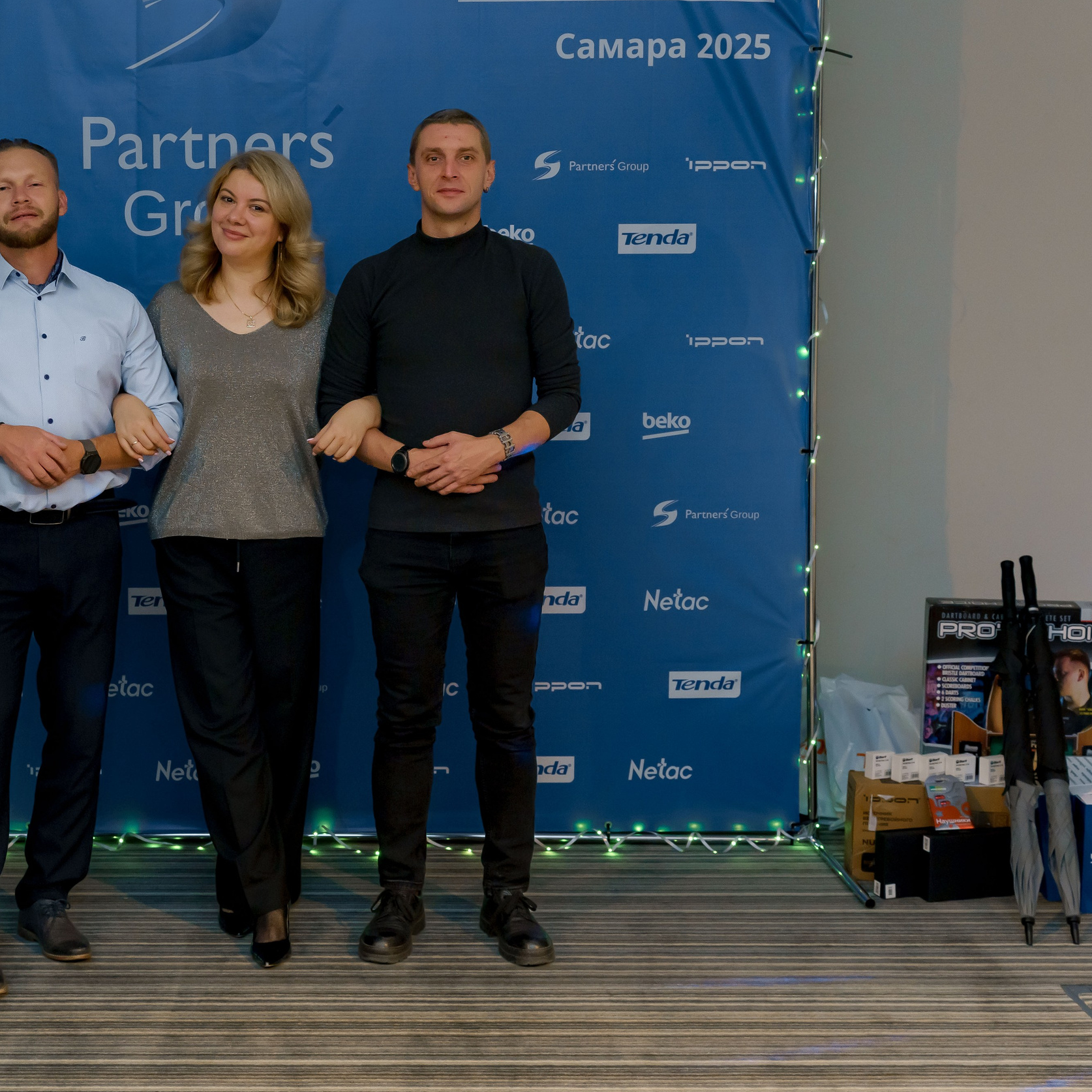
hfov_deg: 32.3
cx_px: 308
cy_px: 540
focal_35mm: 52
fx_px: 1856
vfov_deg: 32.8
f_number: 5
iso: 3200
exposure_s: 1/125
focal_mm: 40
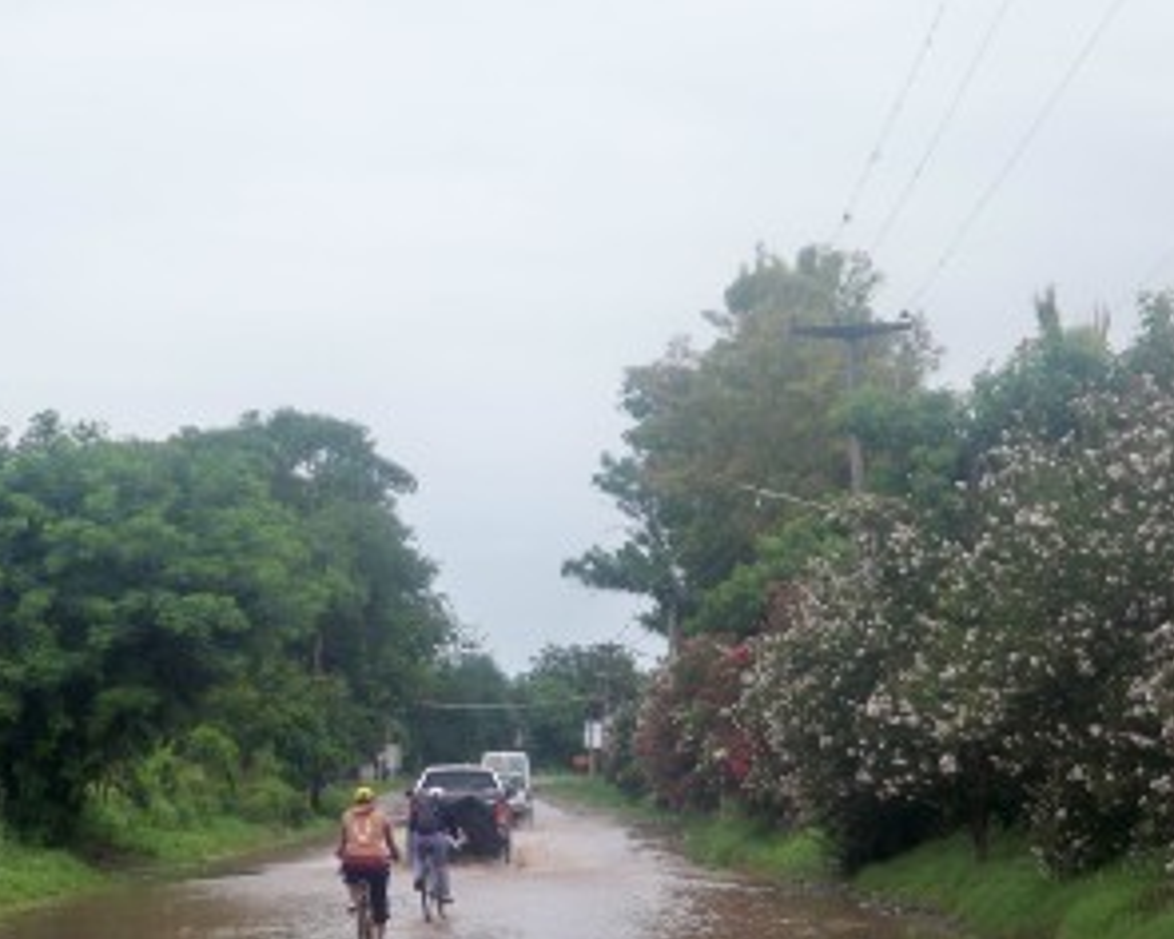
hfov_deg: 21.2
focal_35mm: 90
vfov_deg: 17.1
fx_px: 3127
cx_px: 462
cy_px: 589
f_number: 4.5
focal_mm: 12.1
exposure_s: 1/400
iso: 64
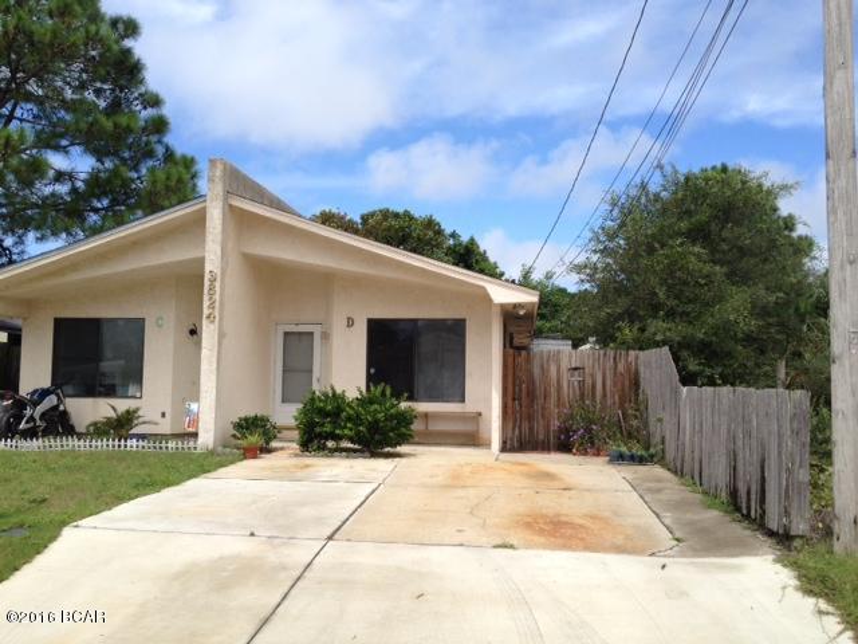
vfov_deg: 40.7
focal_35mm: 35
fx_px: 868
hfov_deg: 52.6
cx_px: 429
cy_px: 322
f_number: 2.4
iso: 64
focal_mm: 4.28
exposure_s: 1/1493
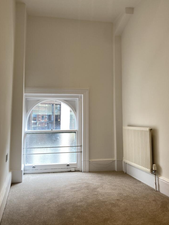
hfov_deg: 46.8
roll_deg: +1.5
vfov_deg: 59.9
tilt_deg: +6.5
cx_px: 85
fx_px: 195
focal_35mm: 30
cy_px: 106
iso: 20
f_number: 1.8
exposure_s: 1/104
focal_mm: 3.99
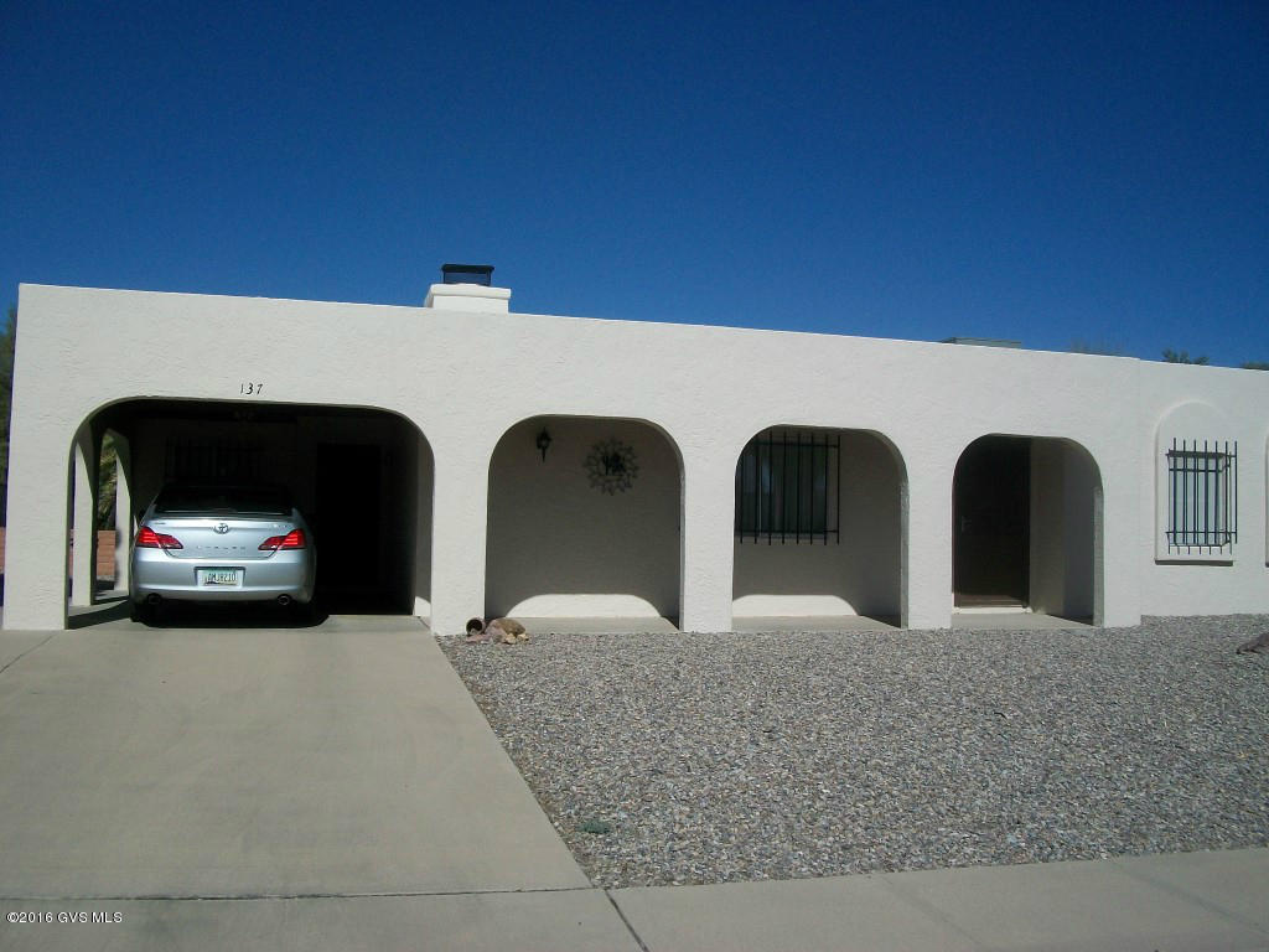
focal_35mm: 32
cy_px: 476
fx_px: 1173
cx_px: 634
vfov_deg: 44.2
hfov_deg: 56.8
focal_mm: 5.7
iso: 80
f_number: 5.5
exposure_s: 1/1000
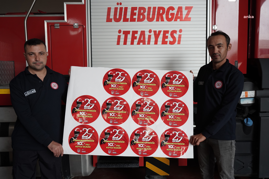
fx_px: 232
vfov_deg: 42.3
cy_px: 90
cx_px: 134
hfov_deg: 60.3
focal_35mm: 31
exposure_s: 1/250
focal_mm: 31
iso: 1250
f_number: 5.6
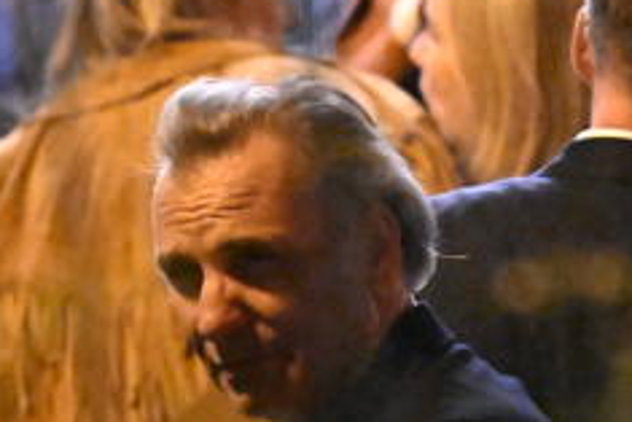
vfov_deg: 2.2
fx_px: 11172
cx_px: 446
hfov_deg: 3.2
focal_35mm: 636
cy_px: 258
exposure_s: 1/125
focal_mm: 145
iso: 32000
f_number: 2.8
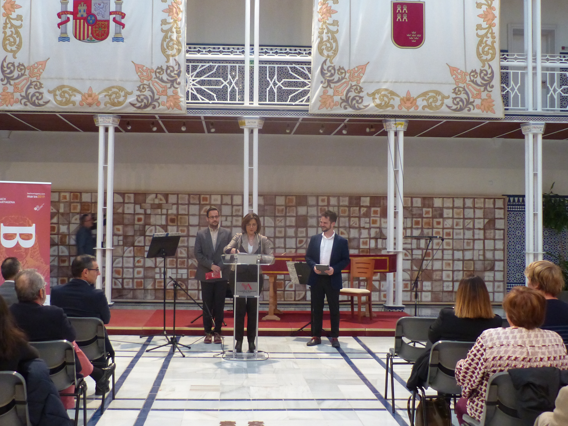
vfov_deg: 32.2
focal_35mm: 45
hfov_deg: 42.1
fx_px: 738
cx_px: 267
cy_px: 205
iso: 400
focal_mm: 5.9
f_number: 2.8
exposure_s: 1/25
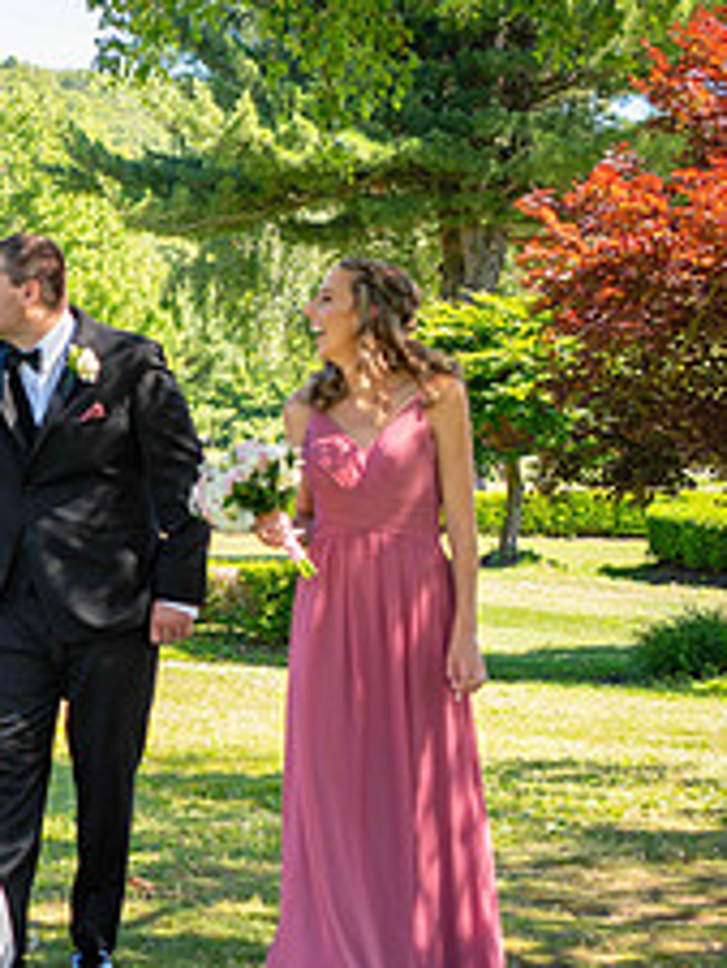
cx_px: -280
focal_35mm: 94
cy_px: 533
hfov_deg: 14.9
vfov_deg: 20.8
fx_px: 2630
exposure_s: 1/250
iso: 100
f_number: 3.2
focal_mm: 38
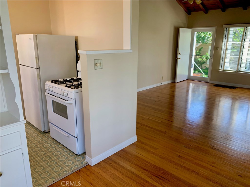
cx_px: 125
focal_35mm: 26
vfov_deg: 53.1
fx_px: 188
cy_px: 94
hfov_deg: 67.3
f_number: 1.8
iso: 64
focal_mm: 4.25
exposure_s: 1/121
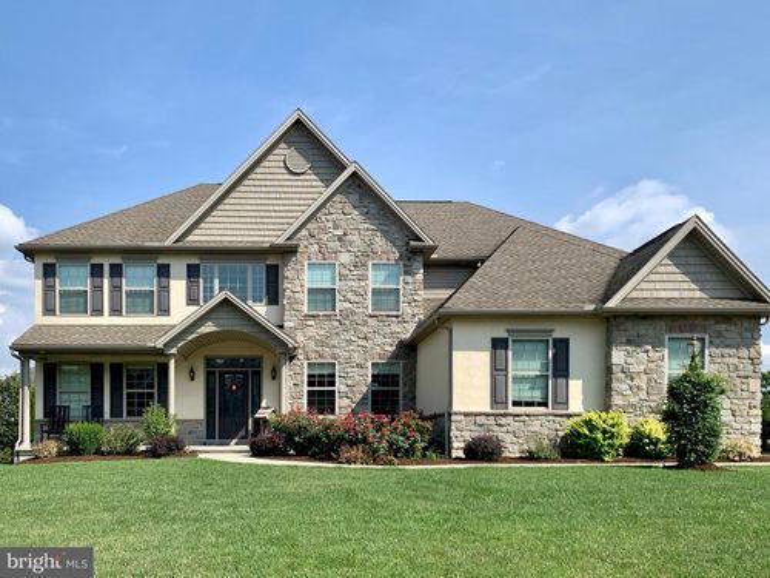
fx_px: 578
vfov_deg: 53.1
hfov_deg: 67.3
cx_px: 385
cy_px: 289
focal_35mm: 26
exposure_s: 1/2257
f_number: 1.8
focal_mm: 4.25
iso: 25
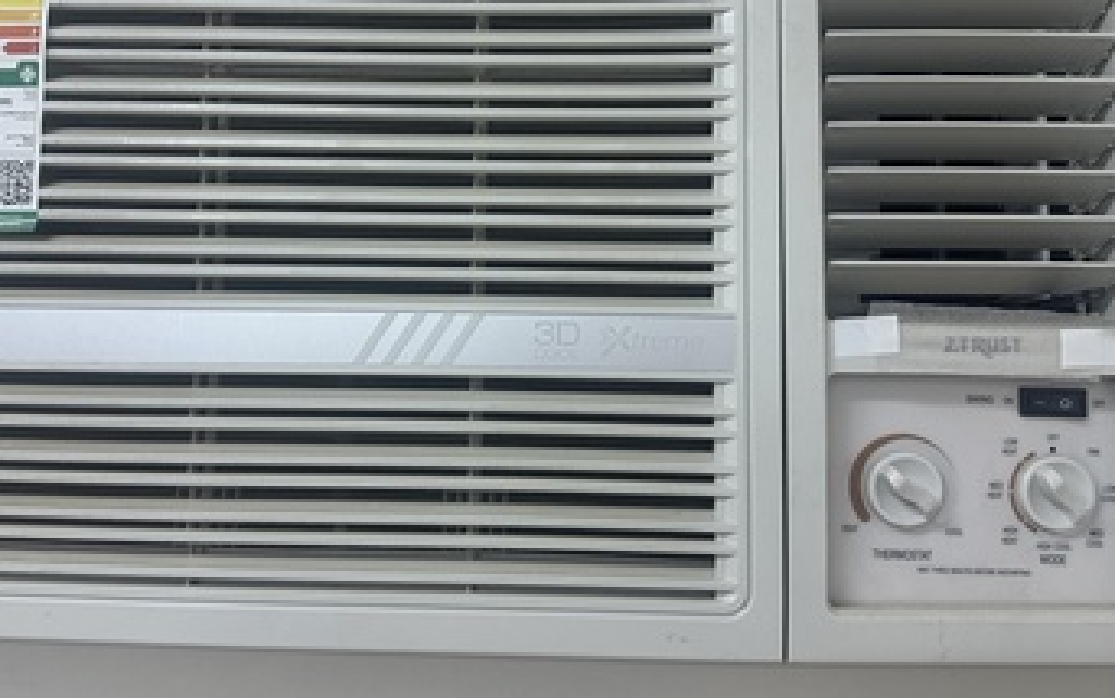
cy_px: 246
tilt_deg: +5.1
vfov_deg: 37.0
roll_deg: -0.6
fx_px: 1034
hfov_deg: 56.6
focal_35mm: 34
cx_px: 513
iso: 250
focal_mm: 6.86
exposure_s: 1/120
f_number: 1.78
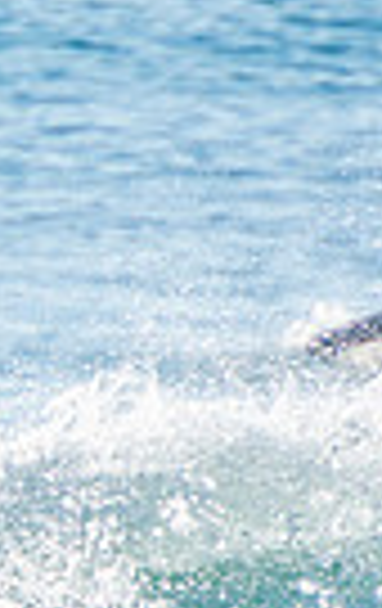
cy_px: 507
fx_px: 43411
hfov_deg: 0.5
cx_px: -580
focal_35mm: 2620
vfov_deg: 0.8
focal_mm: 400
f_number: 5.6
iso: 250
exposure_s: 1/1250
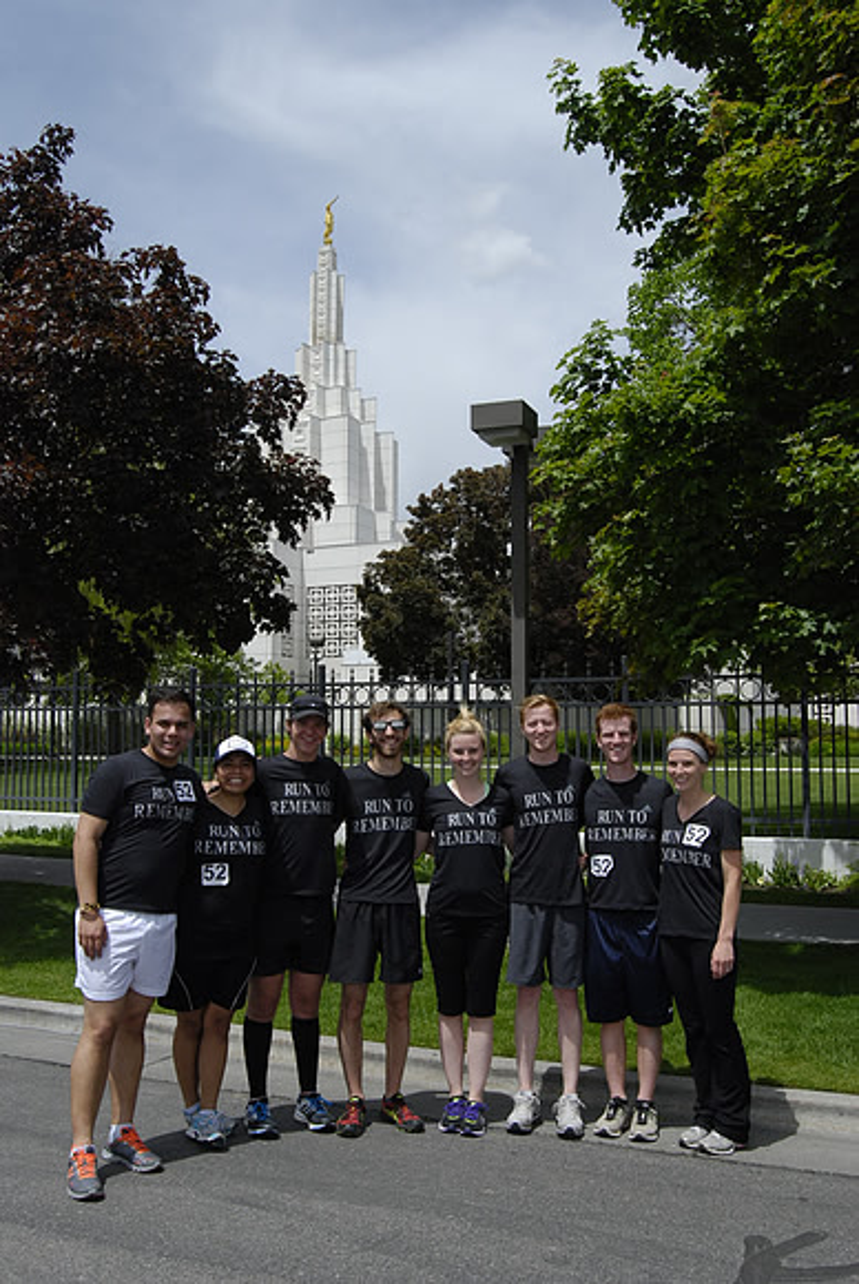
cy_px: 642
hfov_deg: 40.1
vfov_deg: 57.2
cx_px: 430
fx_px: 1178
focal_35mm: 33
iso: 400
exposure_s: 1/800
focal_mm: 22
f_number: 10
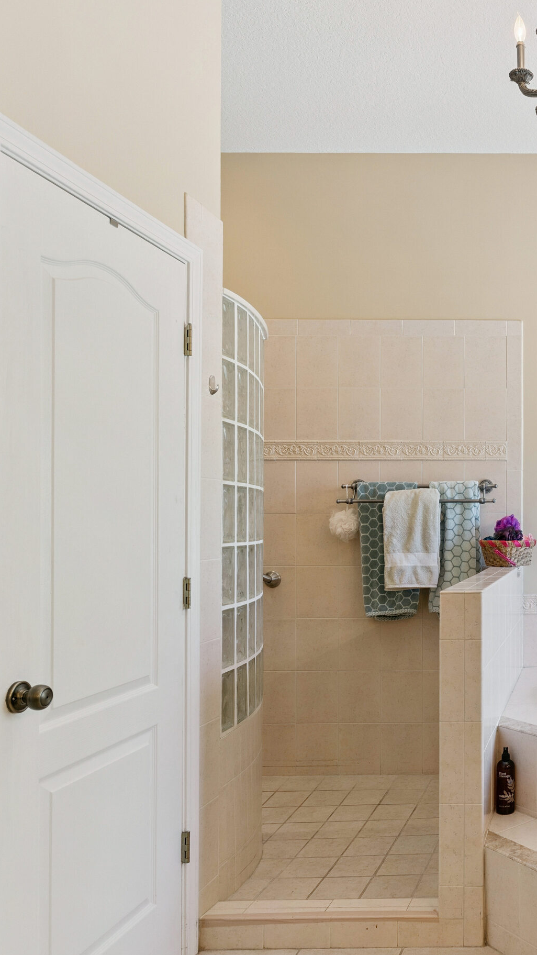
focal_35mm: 30
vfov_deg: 64.1
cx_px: 622
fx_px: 759
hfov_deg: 32.9
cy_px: 527
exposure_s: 1/50
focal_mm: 17
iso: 250
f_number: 8
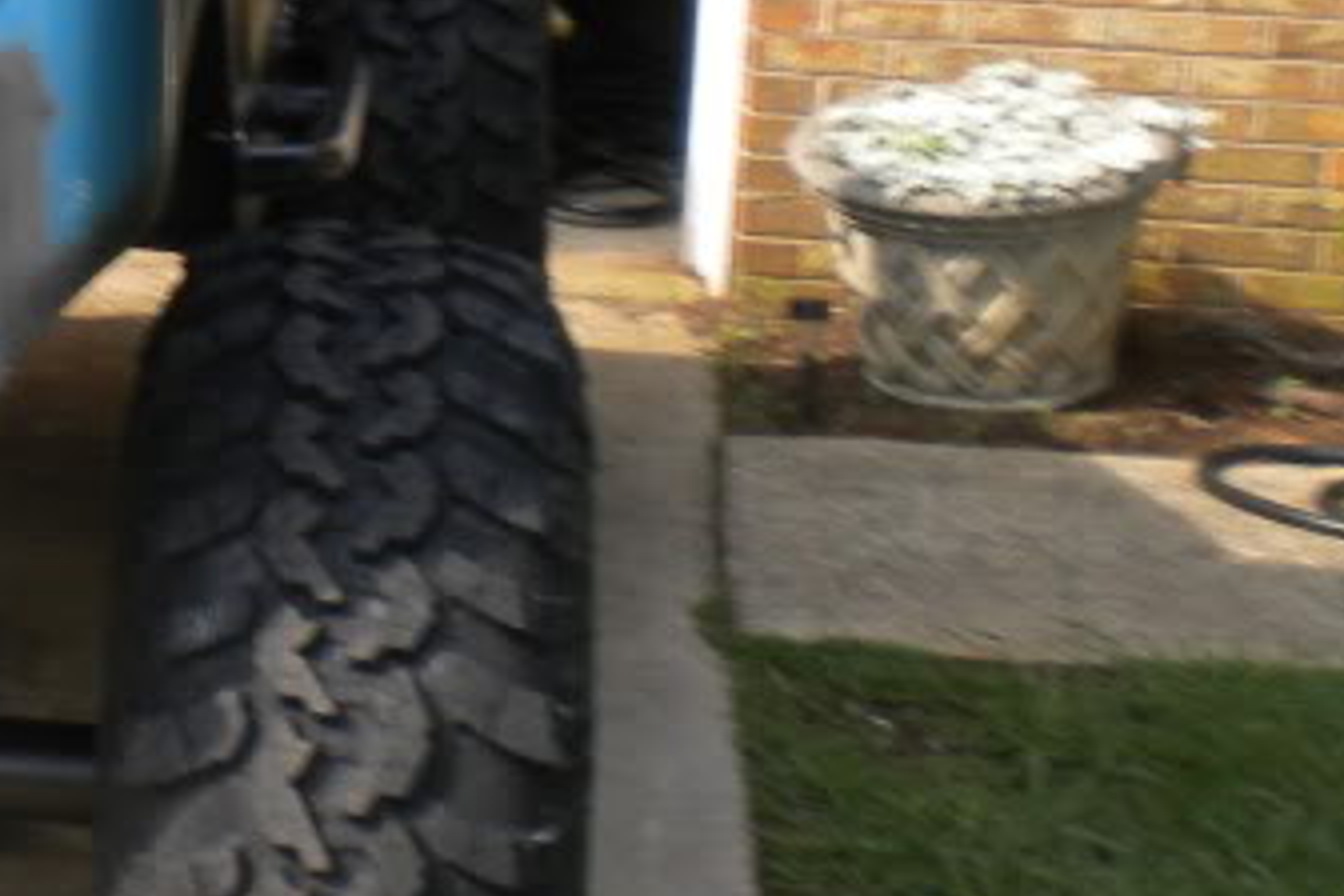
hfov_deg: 16.9
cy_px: -76
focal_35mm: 111
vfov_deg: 12.2
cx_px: -612
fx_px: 4144
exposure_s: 1/180
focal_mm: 6.3
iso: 80
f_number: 4.6
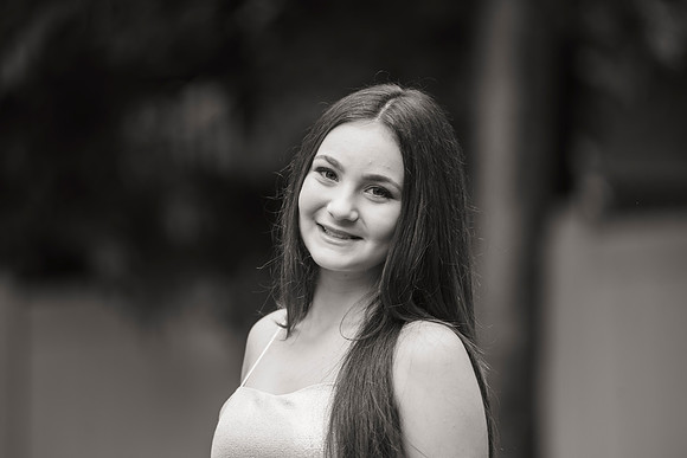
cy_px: 229
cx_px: 344
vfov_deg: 6.9
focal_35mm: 200
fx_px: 3817
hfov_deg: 10.3
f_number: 3.2
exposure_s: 1/250
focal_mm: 200
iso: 100
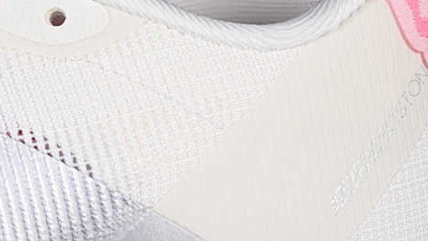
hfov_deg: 12.9
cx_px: -42
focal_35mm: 164
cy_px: 201
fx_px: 1864
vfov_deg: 7.4
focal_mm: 45
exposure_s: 1/100
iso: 160
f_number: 7.1
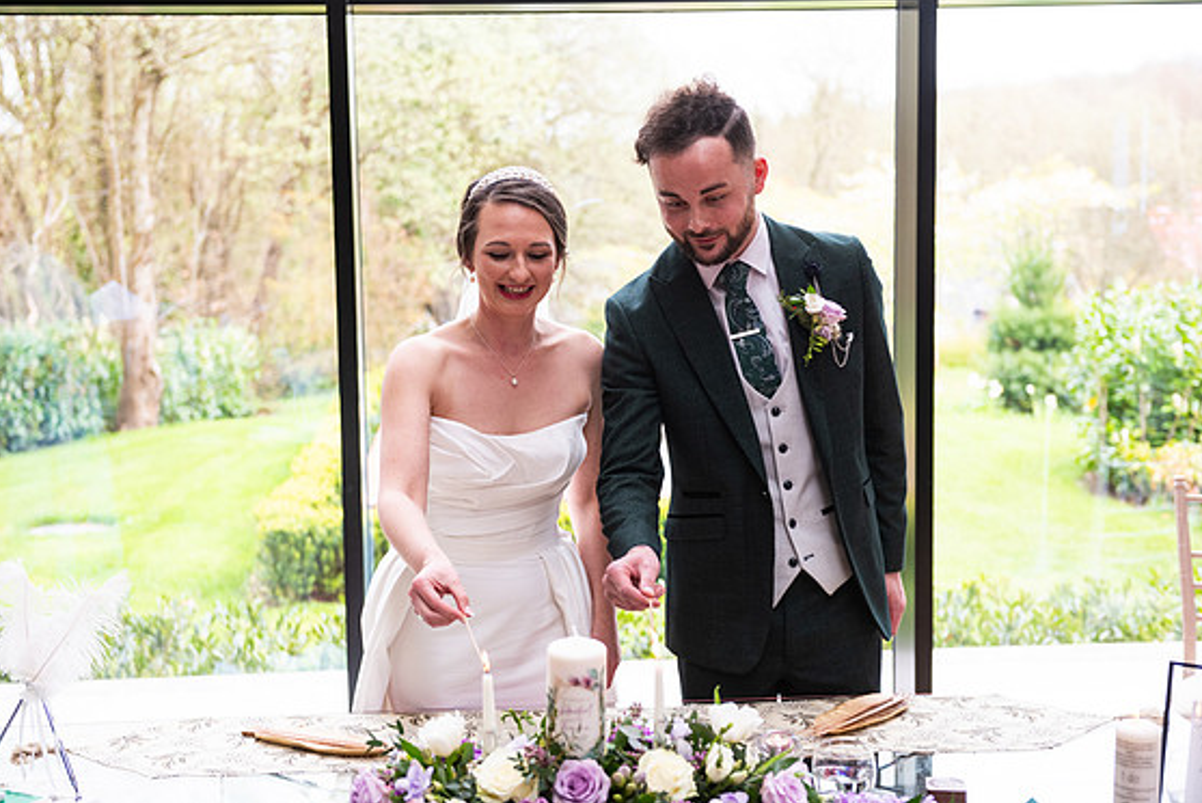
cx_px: 591
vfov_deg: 27.0
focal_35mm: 50
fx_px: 1670
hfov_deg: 39.6
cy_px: 409
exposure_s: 1/200
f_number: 3.5
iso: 500
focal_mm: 48
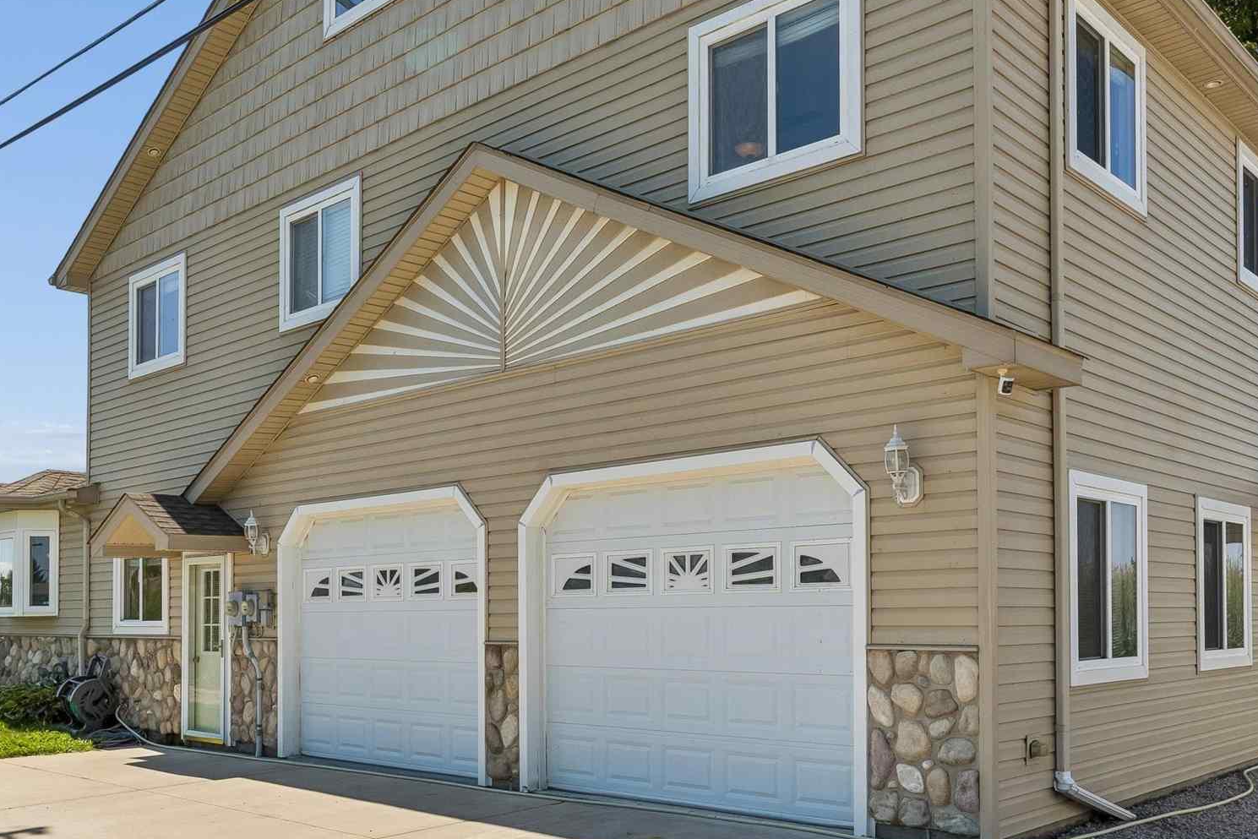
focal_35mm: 33
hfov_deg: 57.2
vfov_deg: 39.6
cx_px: 634
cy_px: 548
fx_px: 1153
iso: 200
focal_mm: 16
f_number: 13
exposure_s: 1/250
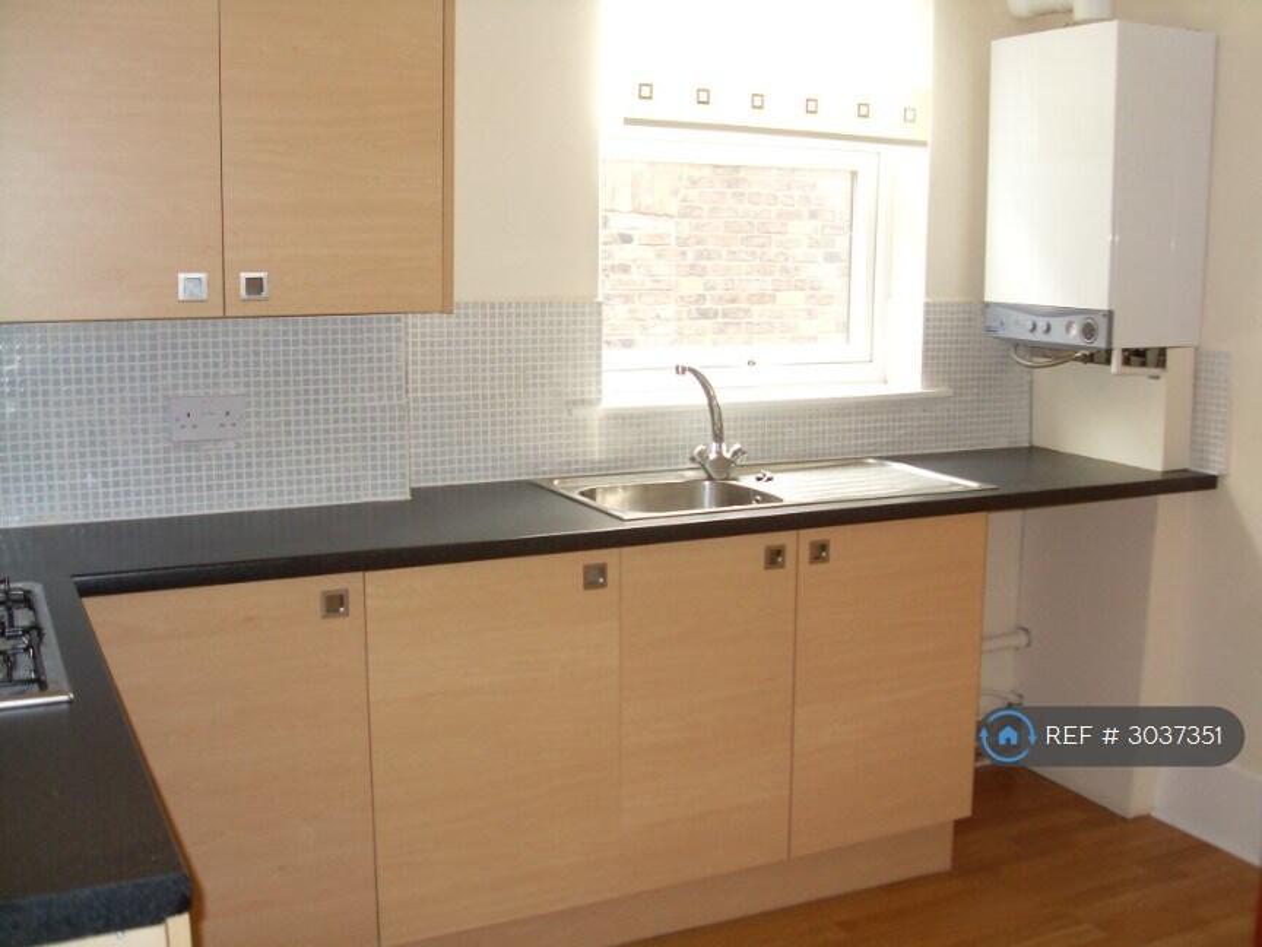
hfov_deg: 50.1
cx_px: 631
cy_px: 474
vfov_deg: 38.7
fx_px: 1349
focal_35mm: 37
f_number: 2.8
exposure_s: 1/45
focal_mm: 6.3
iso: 100
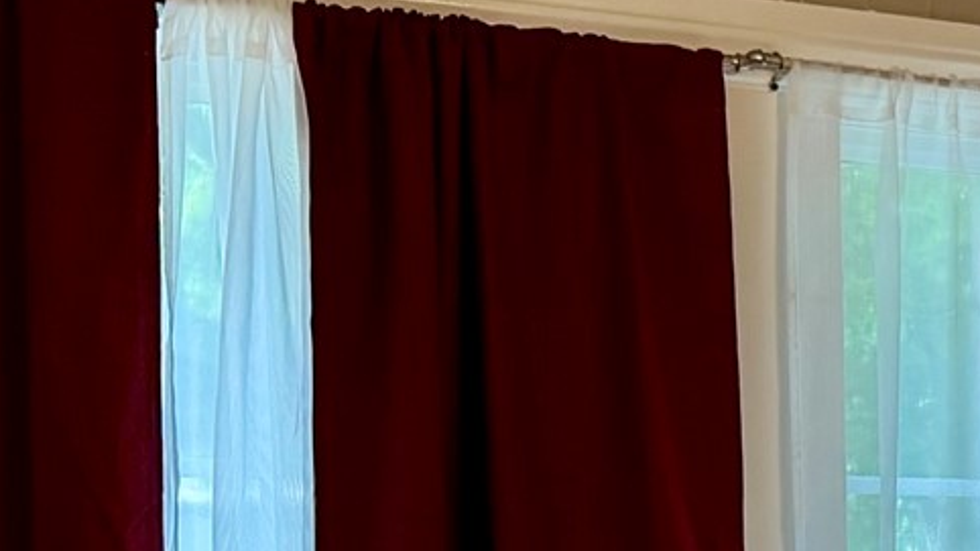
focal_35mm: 111
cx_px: 1348
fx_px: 2884
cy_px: 764
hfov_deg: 17.8
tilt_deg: -3.0
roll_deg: +0.3
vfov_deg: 10.6
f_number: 1.78
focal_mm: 6.76
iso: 320
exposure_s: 1/60
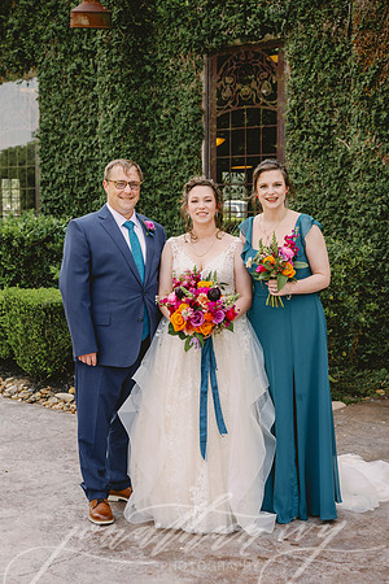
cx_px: 194
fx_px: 940
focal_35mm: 58
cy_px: 292
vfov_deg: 34.5
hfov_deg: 23.4
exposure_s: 1/400
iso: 200
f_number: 5
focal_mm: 58
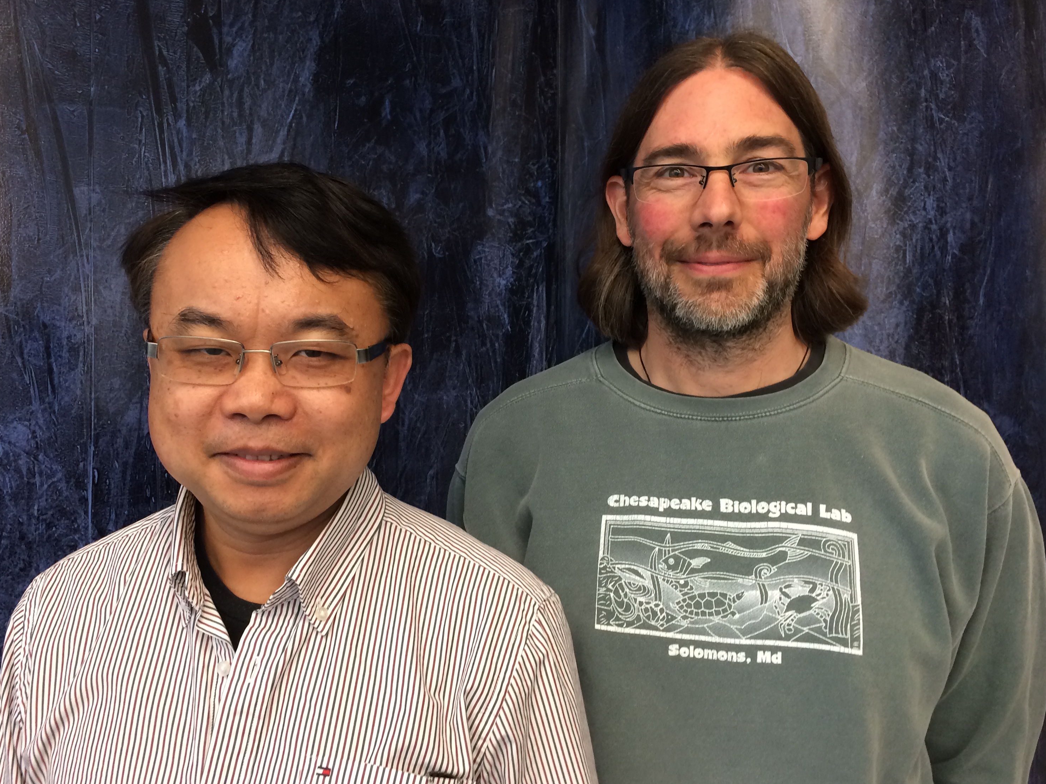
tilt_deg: -1.0
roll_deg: -0.6
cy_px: 390
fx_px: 967
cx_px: 489
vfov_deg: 44.2
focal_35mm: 32
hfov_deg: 56.8
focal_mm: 4.15
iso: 80
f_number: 2.2
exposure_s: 1/30
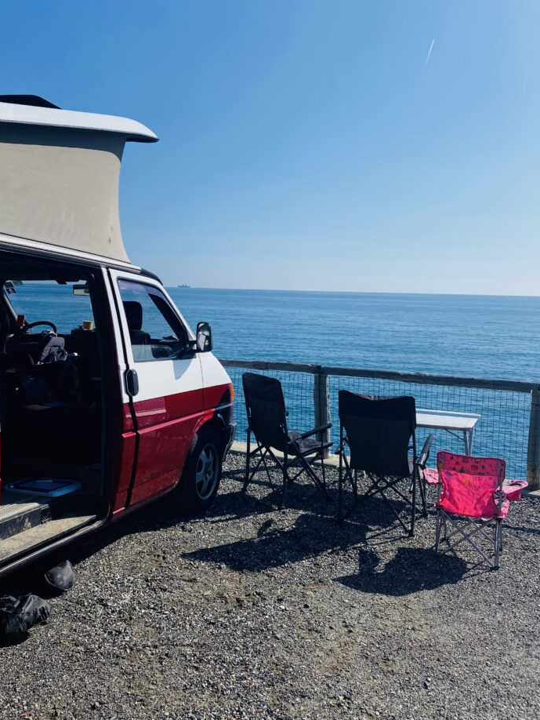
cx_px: 264
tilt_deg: -1.9
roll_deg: -1.0
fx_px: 603
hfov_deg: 48.2
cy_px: 339
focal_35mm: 29
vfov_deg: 61.6
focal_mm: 4.25
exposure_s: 1/4608
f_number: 1.8
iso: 32
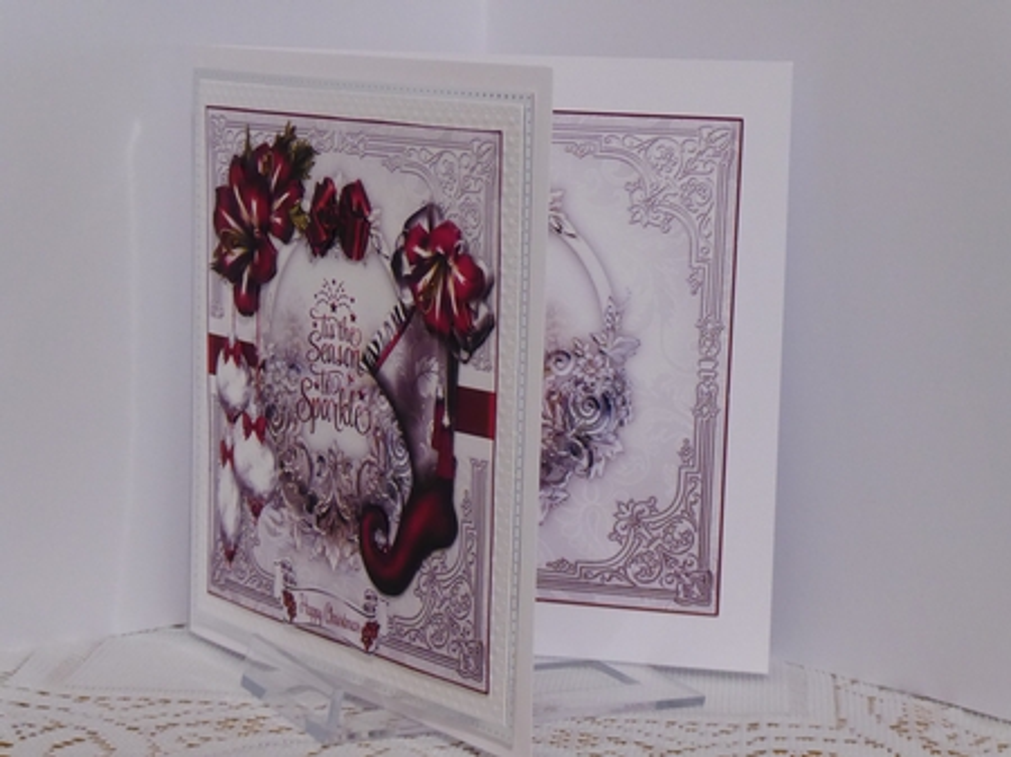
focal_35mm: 98
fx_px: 2861
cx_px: 506
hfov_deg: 20.0
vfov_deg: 15.1
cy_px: 378
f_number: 4.9
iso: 800
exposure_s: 1/8
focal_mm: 16.1
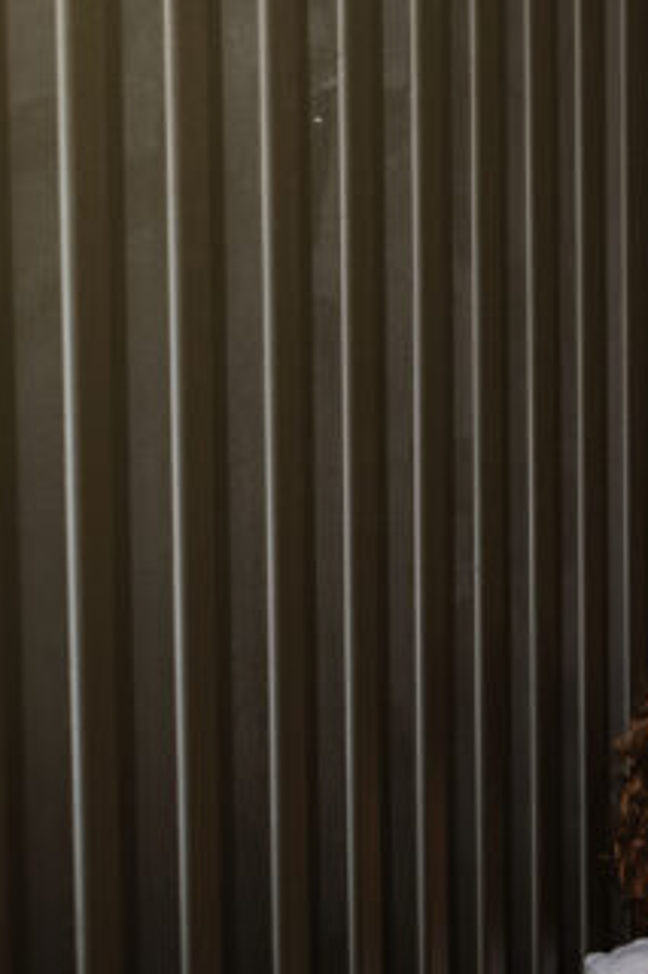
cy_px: 1242
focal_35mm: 112
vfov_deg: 17.2
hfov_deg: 11.7
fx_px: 3027
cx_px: 951
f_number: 4
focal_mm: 35
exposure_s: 1/125
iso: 320
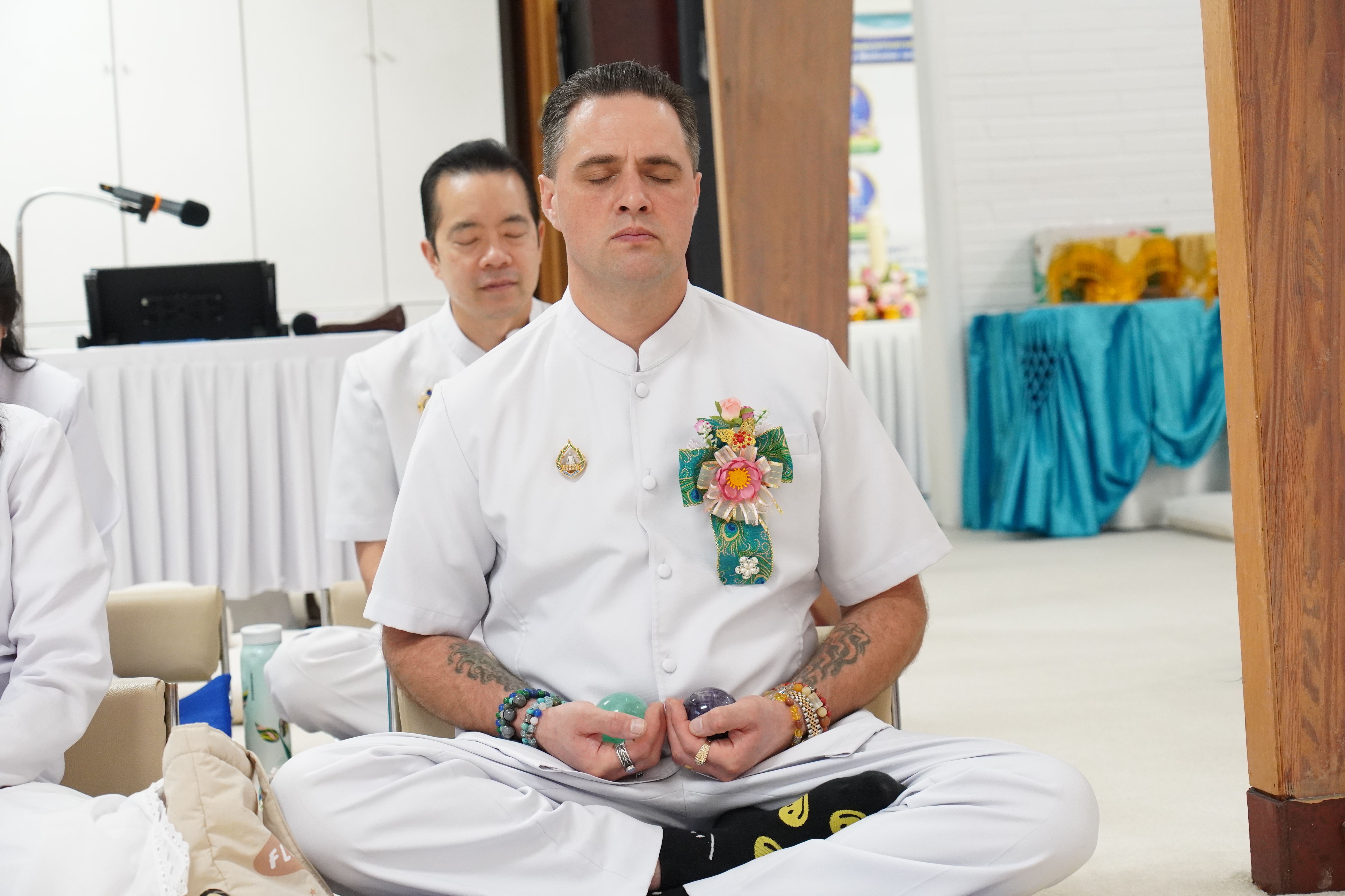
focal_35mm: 70
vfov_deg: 19.3
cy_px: 448
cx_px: 672
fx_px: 2634
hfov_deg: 28.6
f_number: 4
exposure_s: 1/125
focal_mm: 47
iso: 2000
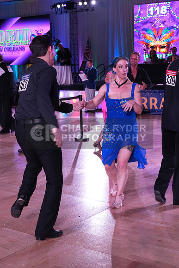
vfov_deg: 33.9
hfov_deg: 23.0
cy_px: 134
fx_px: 440
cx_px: 90
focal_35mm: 59
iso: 3200
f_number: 9
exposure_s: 1/250
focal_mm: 59
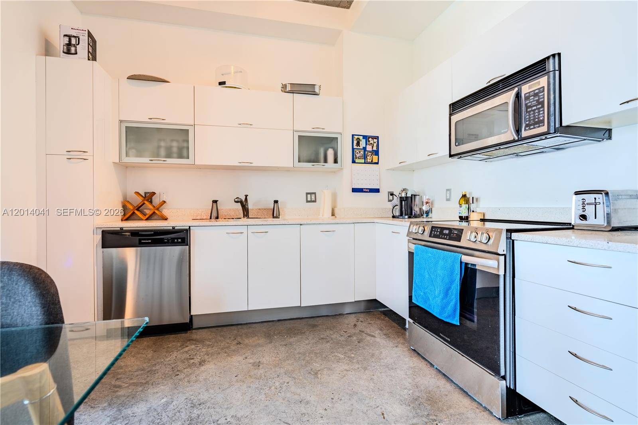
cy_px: 212
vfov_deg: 73.7
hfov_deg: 96.7
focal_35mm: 16
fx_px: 283
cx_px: 319
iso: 160
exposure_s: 1/200
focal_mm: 16
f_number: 6.3
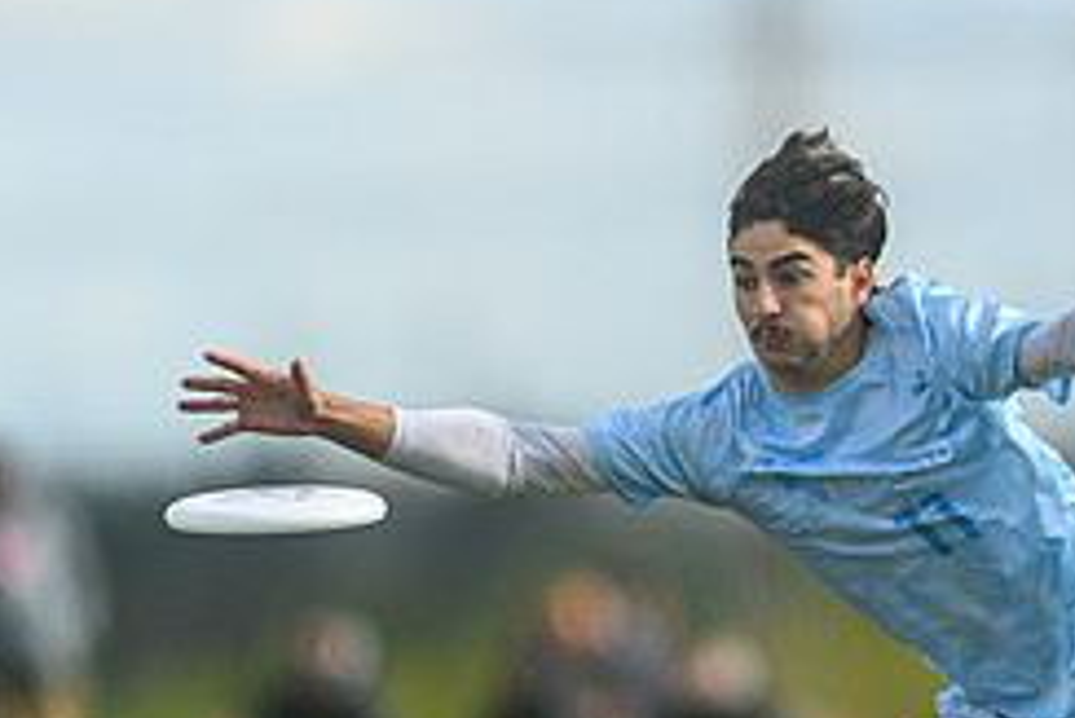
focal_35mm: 950
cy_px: 540
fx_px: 28384
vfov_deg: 1.4
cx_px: 762
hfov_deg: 2.2
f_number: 3.2
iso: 100
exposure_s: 1/1600
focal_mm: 400
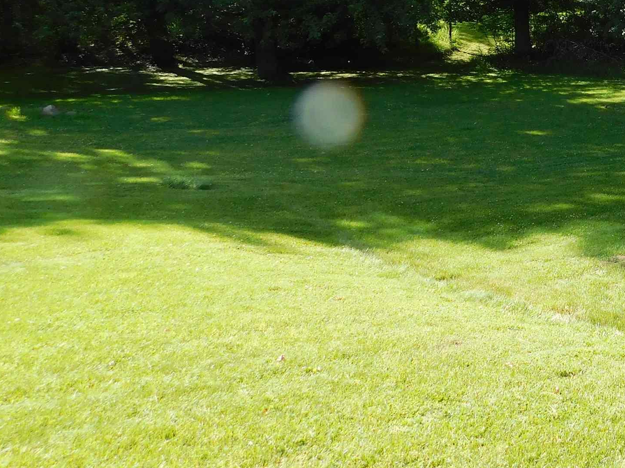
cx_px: 642
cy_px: 53
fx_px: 885
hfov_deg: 34.9
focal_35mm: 49
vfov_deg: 28.6
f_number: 3
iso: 125
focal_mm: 4
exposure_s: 1/400
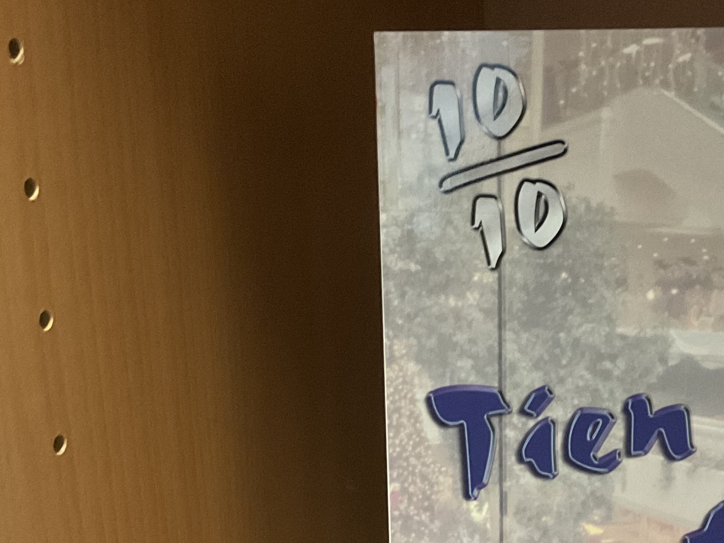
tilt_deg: -15.5
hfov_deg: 31.9
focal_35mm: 60
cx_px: 482
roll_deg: +0.9
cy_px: 397
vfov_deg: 24.2
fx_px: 1255
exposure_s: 1/25
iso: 400
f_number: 1.8
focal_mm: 3
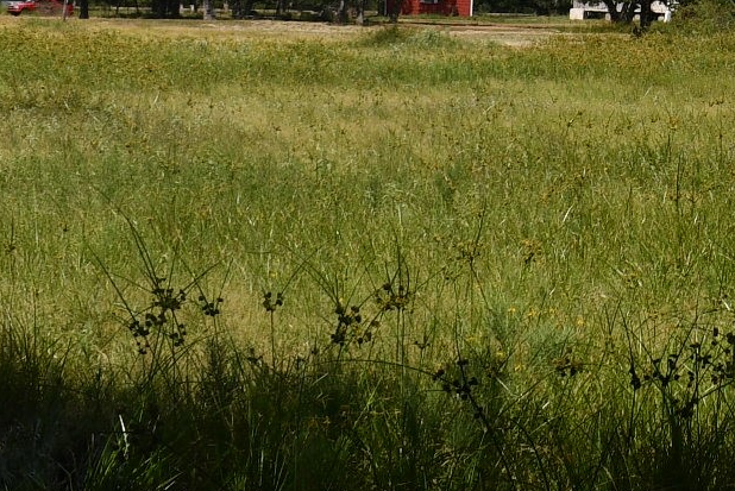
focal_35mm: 124
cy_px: -169
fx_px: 2533
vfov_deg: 10.8
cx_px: 957
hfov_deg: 15.7
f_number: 10
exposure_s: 1/400
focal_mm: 18
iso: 100
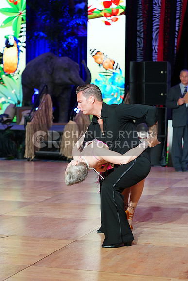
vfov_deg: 21.7
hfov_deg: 14.6
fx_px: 736
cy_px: 140
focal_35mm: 94
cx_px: 94
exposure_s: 1/250
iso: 3200
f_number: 4
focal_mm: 94
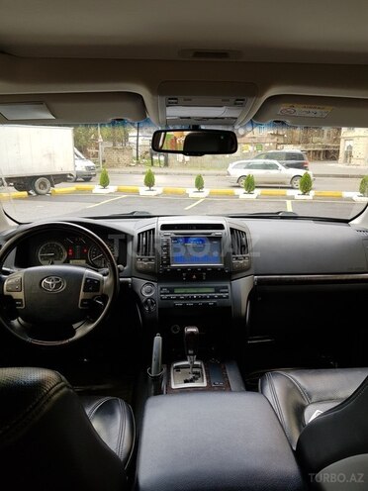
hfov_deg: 53.1
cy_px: 246
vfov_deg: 67.3
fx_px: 369
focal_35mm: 26
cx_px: 184
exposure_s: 1/119
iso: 40
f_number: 1.7
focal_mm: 4.2
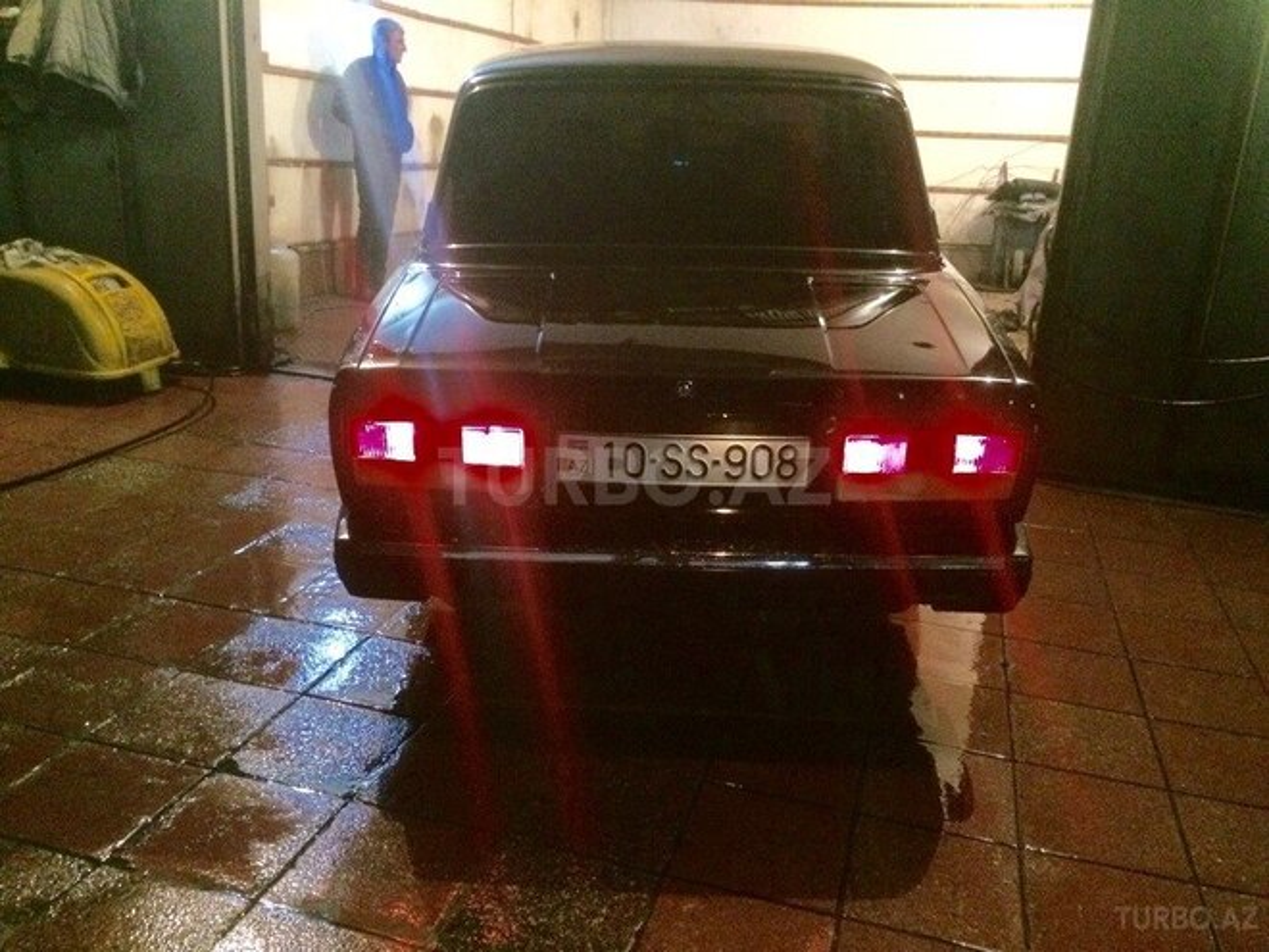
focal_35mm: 29
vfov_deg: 48.2
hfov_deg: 61.7
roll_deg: -3.8
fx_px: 1063
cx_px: 634
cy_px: 476
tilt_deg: -17.6
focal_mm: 4.15
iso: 500
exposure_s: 1/17
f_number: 2.2
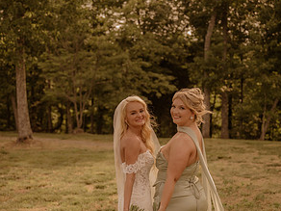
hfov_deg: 26.3
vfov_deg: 19.6
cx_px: 143
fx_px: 601
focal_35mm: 74
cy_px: 179
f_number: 2.8
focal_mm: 50
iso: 500
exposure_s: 1/2000
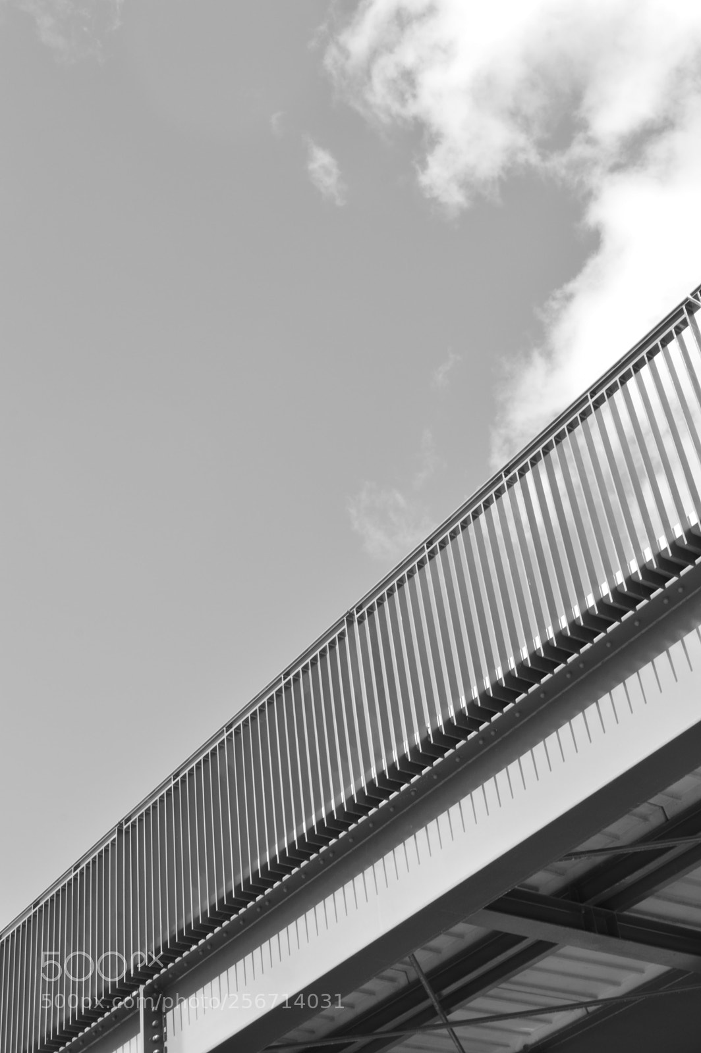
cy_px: 526
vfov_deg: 41.1
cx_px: 350
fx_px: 1404
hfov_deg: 28.0
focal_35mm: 48
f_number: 14
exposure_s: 1/80
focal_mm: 32
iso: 200
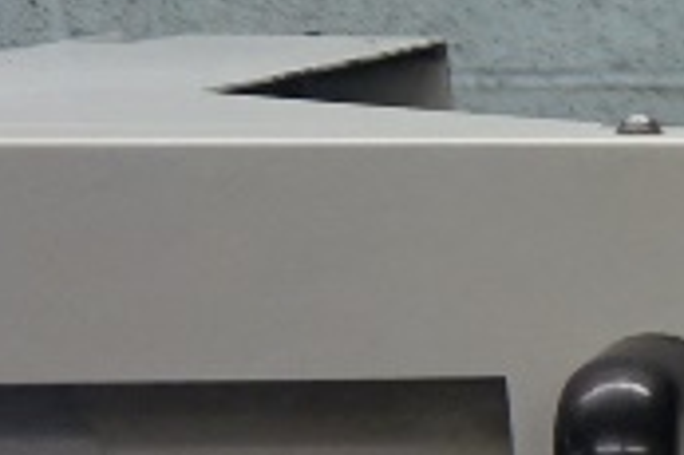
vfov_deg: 8.9
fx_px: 2865
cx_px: 1957
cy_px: 631
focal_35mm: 151
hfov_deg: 10.4
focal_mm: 17
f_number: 4
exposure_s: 1/160
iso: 800
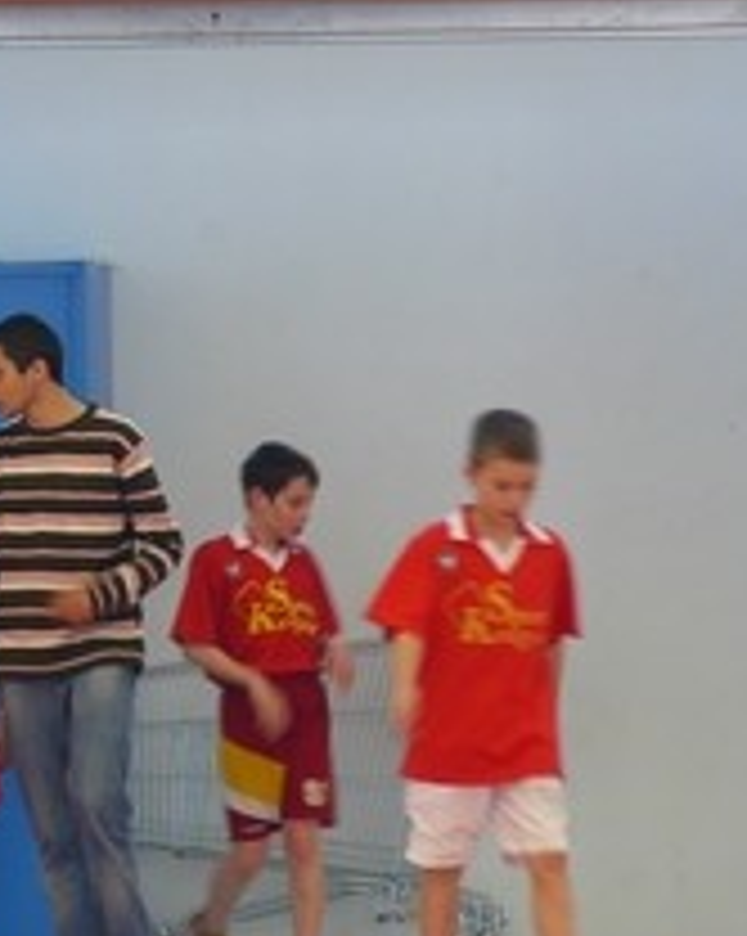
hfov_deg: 4.6
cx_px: 18
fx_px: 9327
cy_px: 542
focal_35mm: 337
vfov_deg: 5.7
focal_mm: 28.6
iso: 125
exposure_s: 1/30
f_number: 3.3
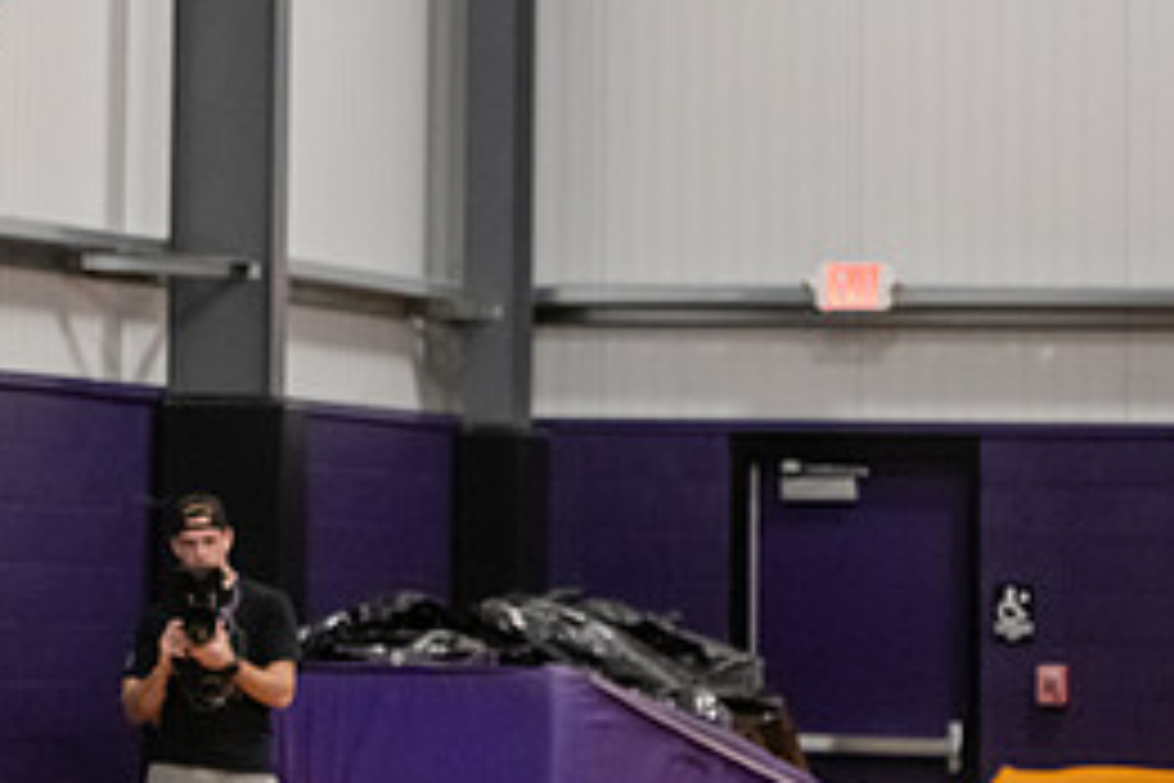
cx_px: -90
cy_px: 25
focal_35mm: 233
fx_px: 7598
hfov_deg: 8.8
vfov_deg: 5.9
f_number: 2.8
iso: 6400
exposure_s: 1/800
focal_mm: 105
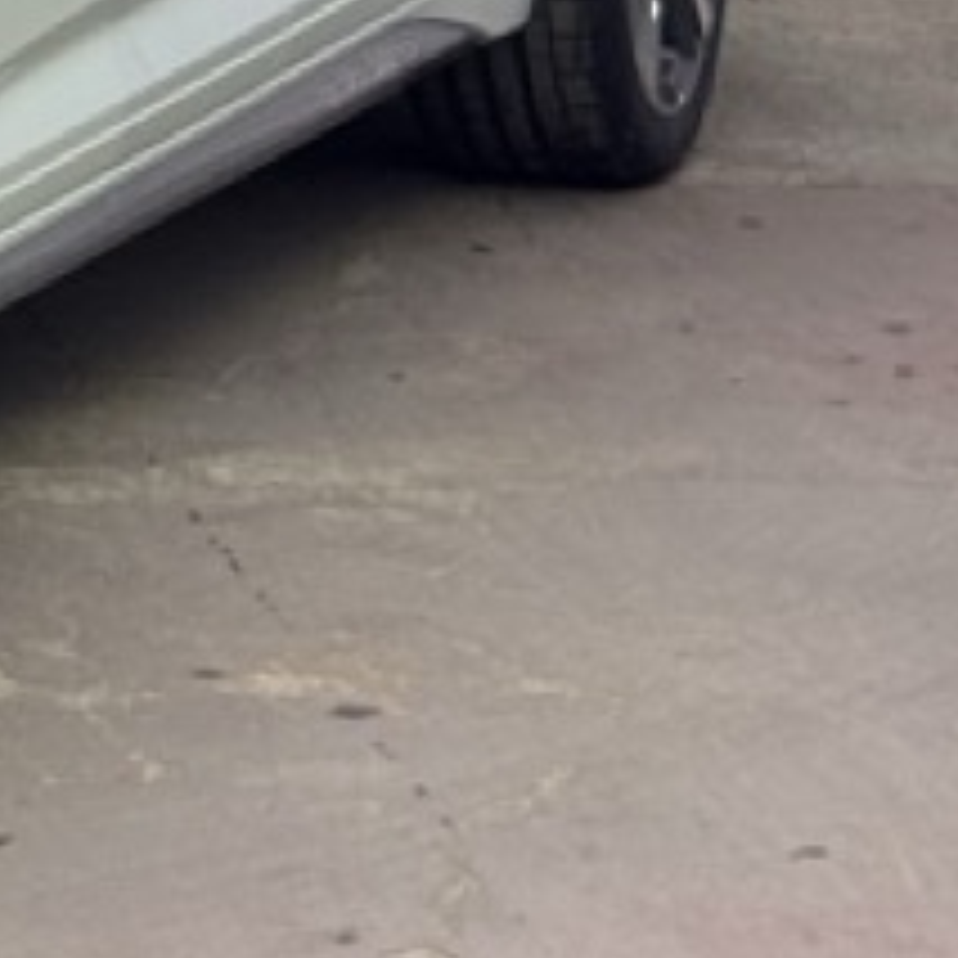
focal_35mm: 255
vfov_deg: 6.5
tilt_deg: +0.4
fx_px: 7984
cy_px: -1399
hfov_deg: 6.6
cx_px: -1016
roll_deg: -1.0
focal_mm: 6.76
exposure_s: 1/100
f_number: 1.78
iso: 100
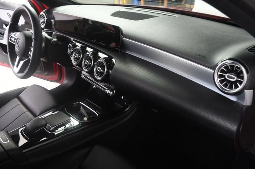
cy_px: 84
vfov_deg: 39.9
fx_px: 234
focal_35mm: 33
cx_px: 128
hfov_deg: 57.2
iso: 100
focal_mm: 22
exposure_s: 1/160
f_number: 3.5
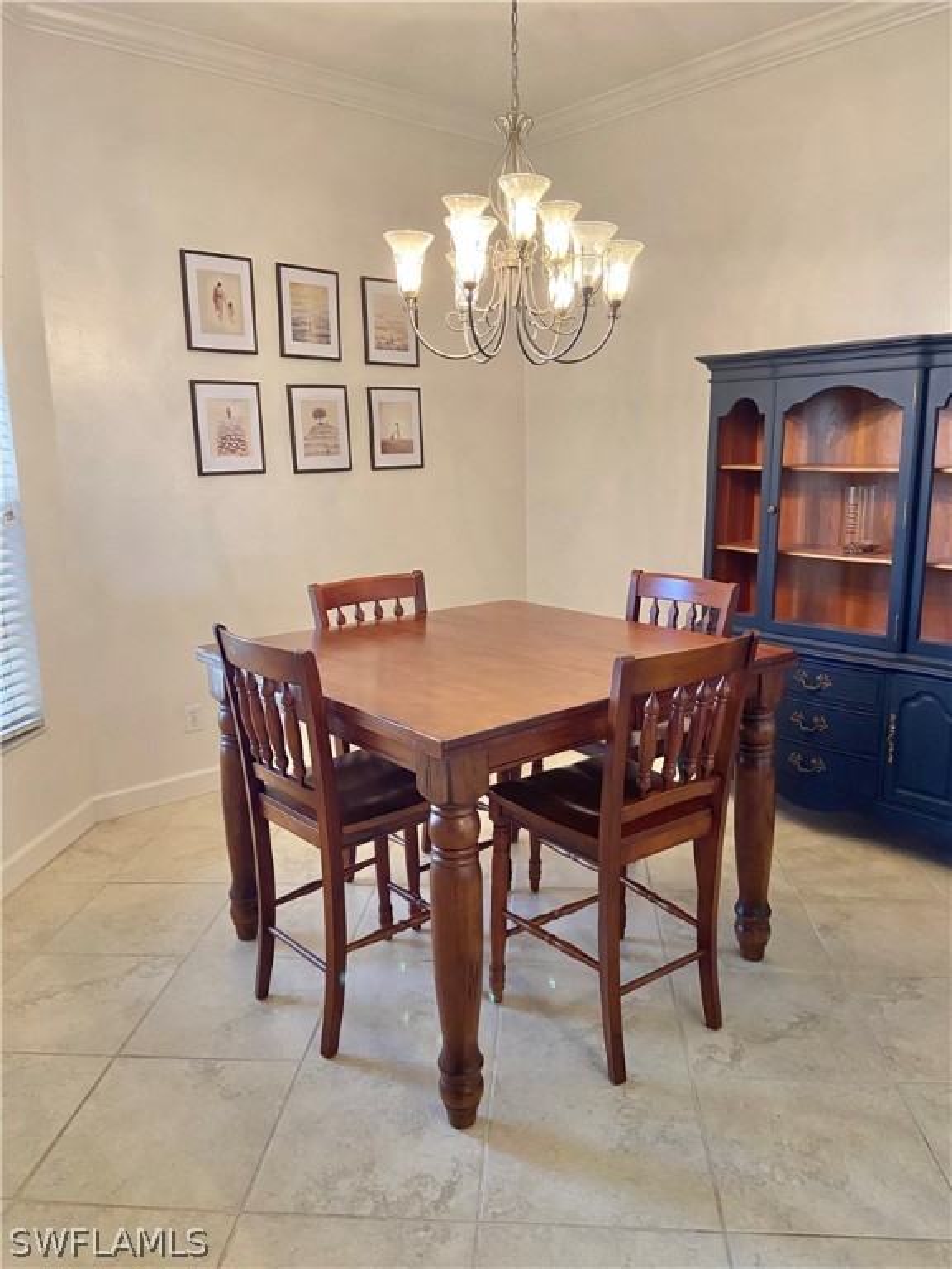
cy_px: 634
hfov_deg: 53.1
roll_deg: +1.2
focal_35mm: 26
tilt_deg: -11.5
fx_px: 953
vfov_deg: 67.3
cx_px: 476
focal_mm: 4.25
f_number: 1.8
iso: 160
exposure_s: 1/60
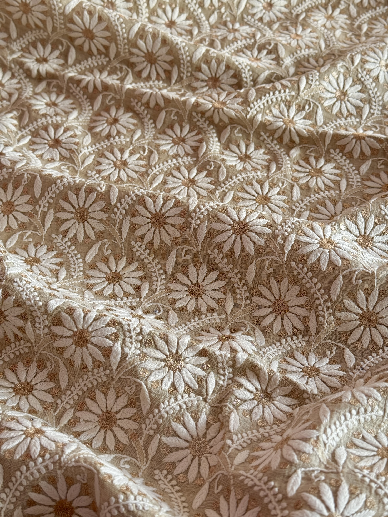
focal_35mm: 48
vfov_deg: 39.7
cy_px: 258
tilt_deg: -48.5
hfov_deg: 30.3
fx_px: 717
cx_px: 194
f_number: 1.78
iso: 64
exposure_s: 1/121
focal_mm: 6.76
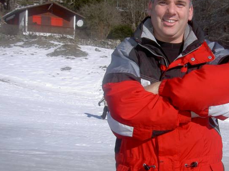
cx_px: 162
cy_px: 94
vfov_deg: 25.2
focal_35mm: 58
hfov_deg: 32.8
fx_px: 384
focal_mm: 8
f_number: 4.7
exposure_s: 1/800
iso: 100
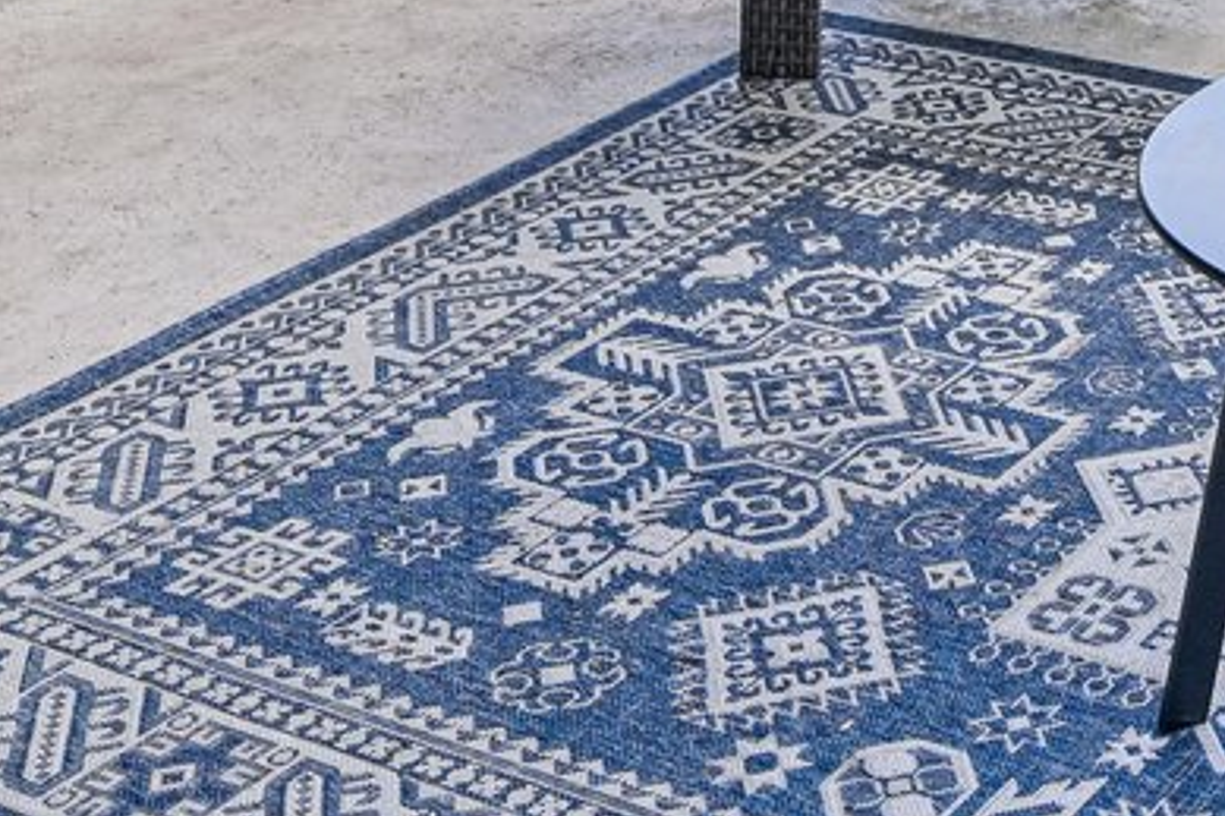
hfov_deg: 23.8
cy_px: -862
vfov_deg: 14.2
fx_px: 2687
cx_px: 1408
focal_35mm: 79
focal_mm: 15
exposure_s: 1/125
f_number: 6.7
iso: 100
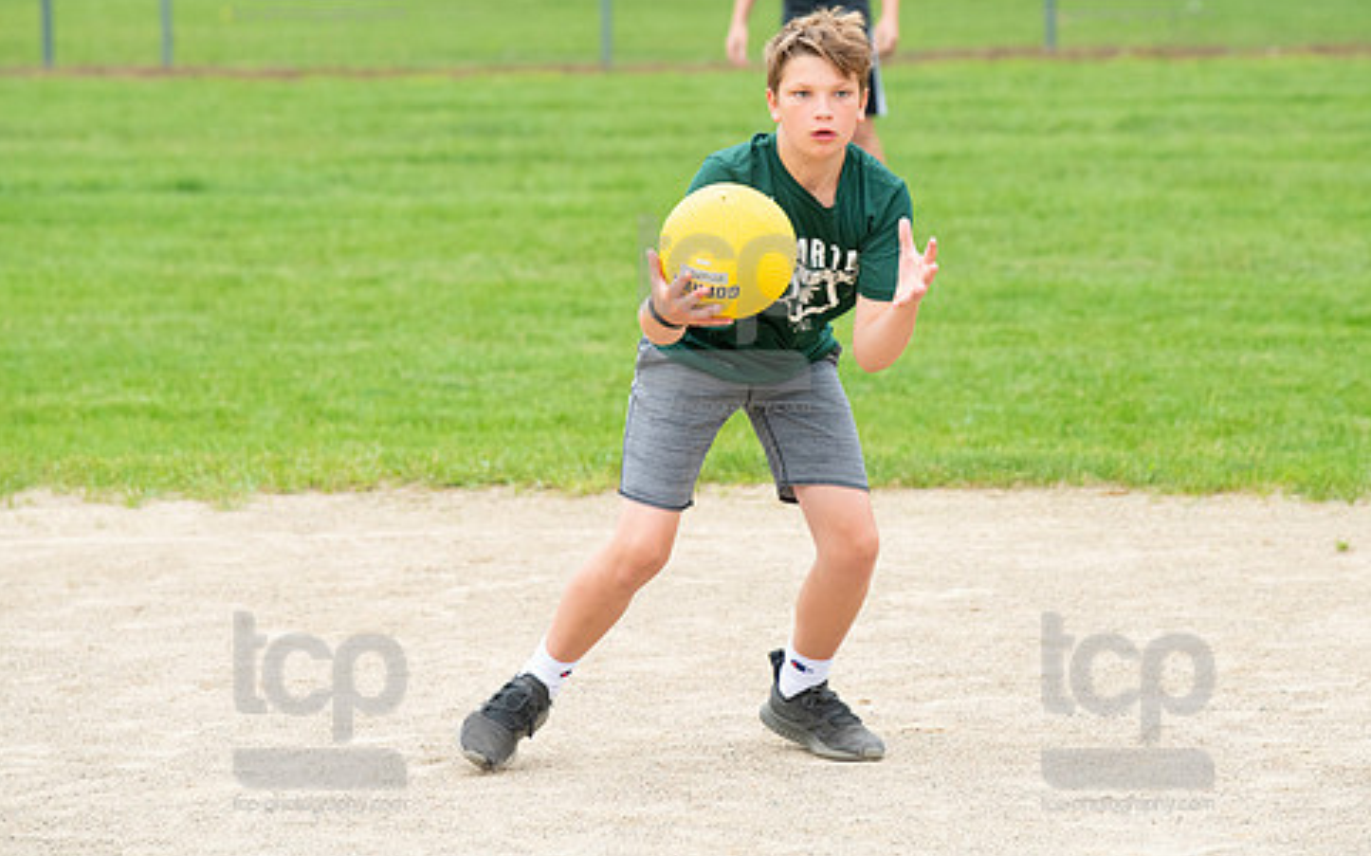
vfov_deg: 5.9
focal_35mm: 221
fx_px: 8256
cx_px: 725
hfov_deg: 9.5
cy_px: 314
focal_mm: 180
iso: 1250
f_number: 5.6
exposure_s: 1/1000
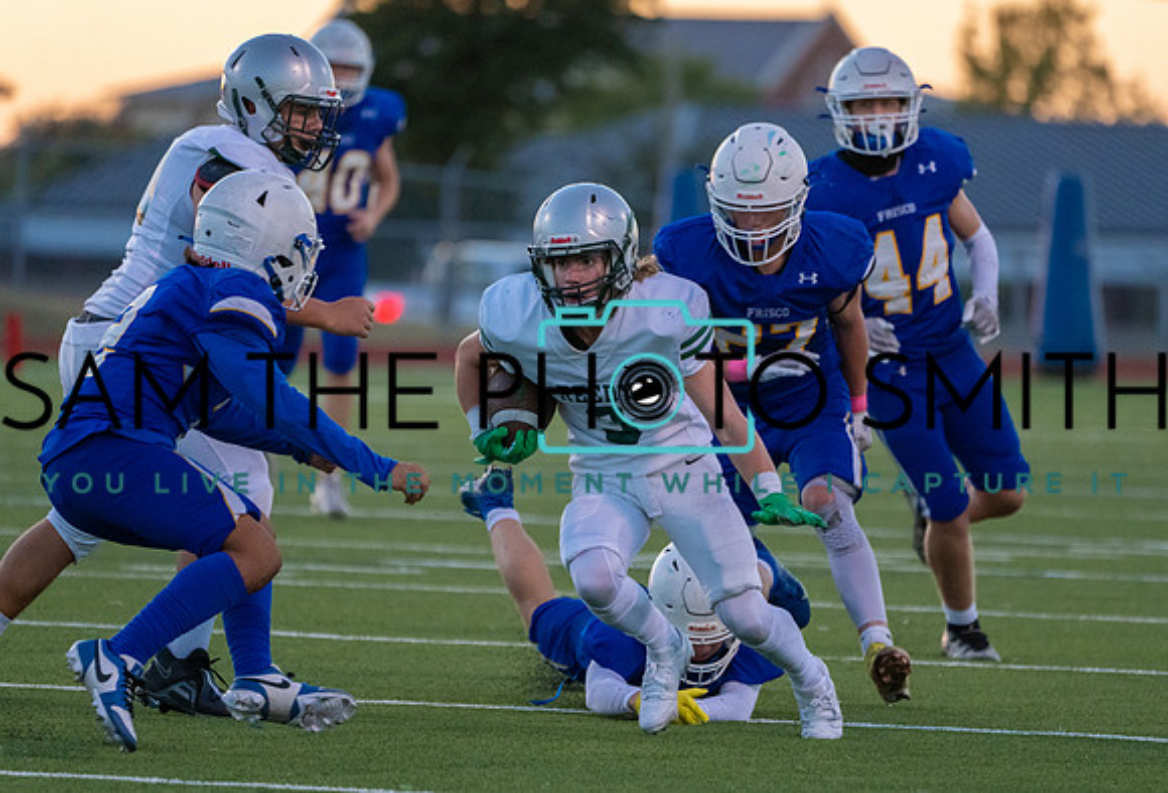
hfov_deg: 4.5
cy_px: 426
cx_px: 640
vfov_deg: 3.1
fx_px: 14864
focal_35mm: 456
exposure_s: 1/1250
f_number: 5.6
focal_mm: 400
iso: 5000
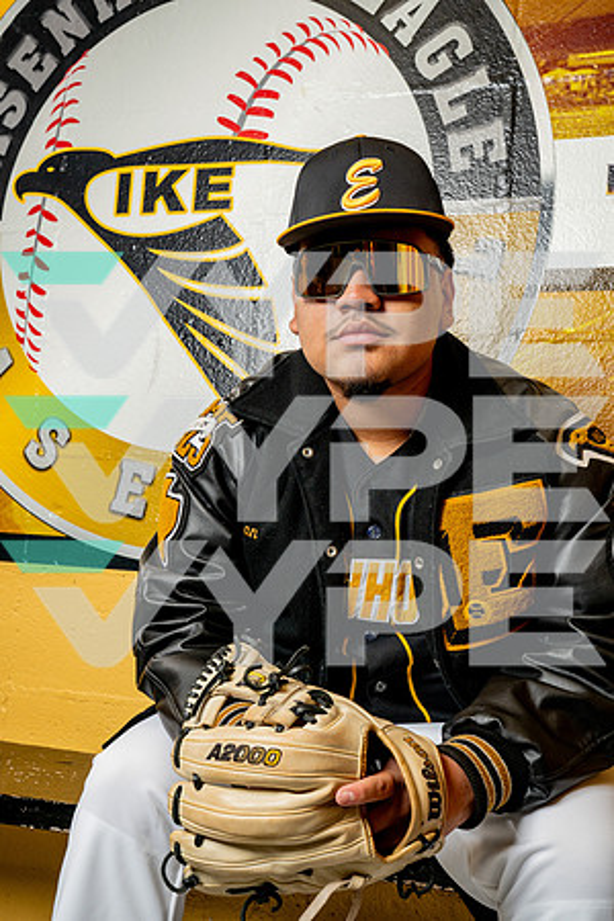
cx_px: 307
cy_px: 460
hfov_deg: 31.9
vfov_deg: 46.4
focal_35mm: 42
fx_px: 1074
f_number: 8
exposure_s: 1/200
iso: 400
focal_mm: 42
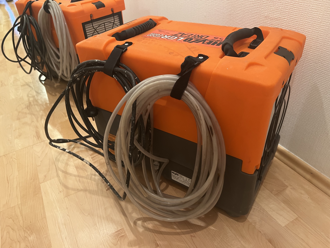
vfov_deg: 53.1
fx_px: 248
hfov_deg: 67.3
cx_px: 165
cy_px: 124
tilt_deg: -36.0
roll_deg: +5.0
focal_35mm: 26
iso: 250
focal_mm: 5.7
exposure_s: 1/50
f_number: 1.5
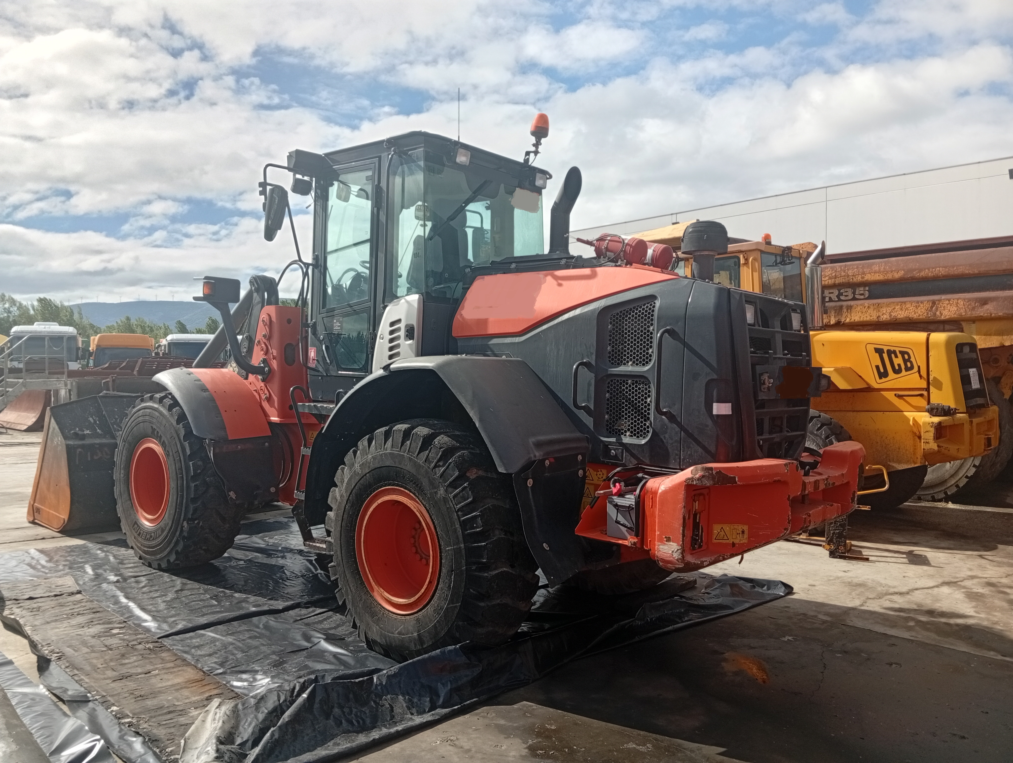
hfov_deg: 67.2
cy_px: 382
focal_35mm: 26
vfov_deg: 53.2
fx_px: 762
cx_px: 506
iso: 50
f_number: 1.8
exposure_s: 1/569
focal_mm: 3.96
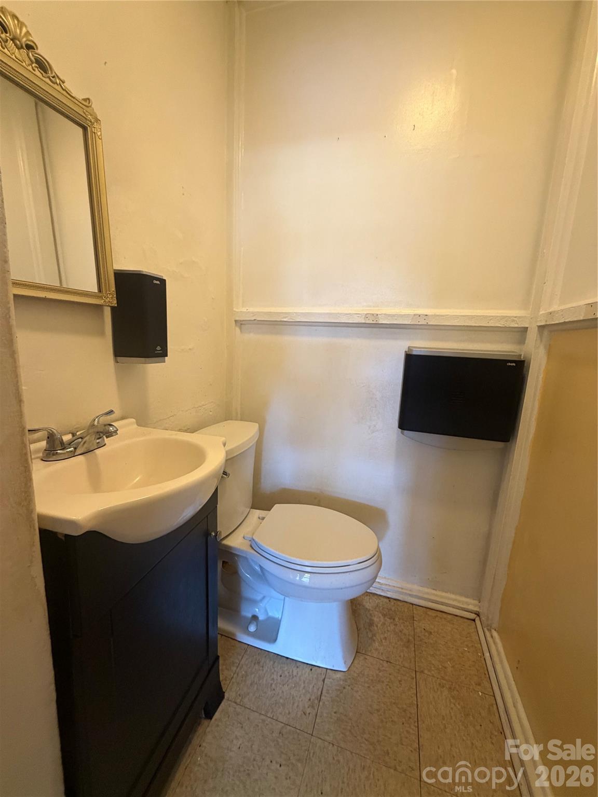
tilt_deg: -11.4
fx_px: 322
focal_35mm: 14
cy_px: 398
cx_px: 299
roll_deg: -2.7
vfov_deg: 102.1
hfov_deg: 85.7
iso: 320
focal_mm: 2.22
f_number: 2.2
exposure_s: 1/60
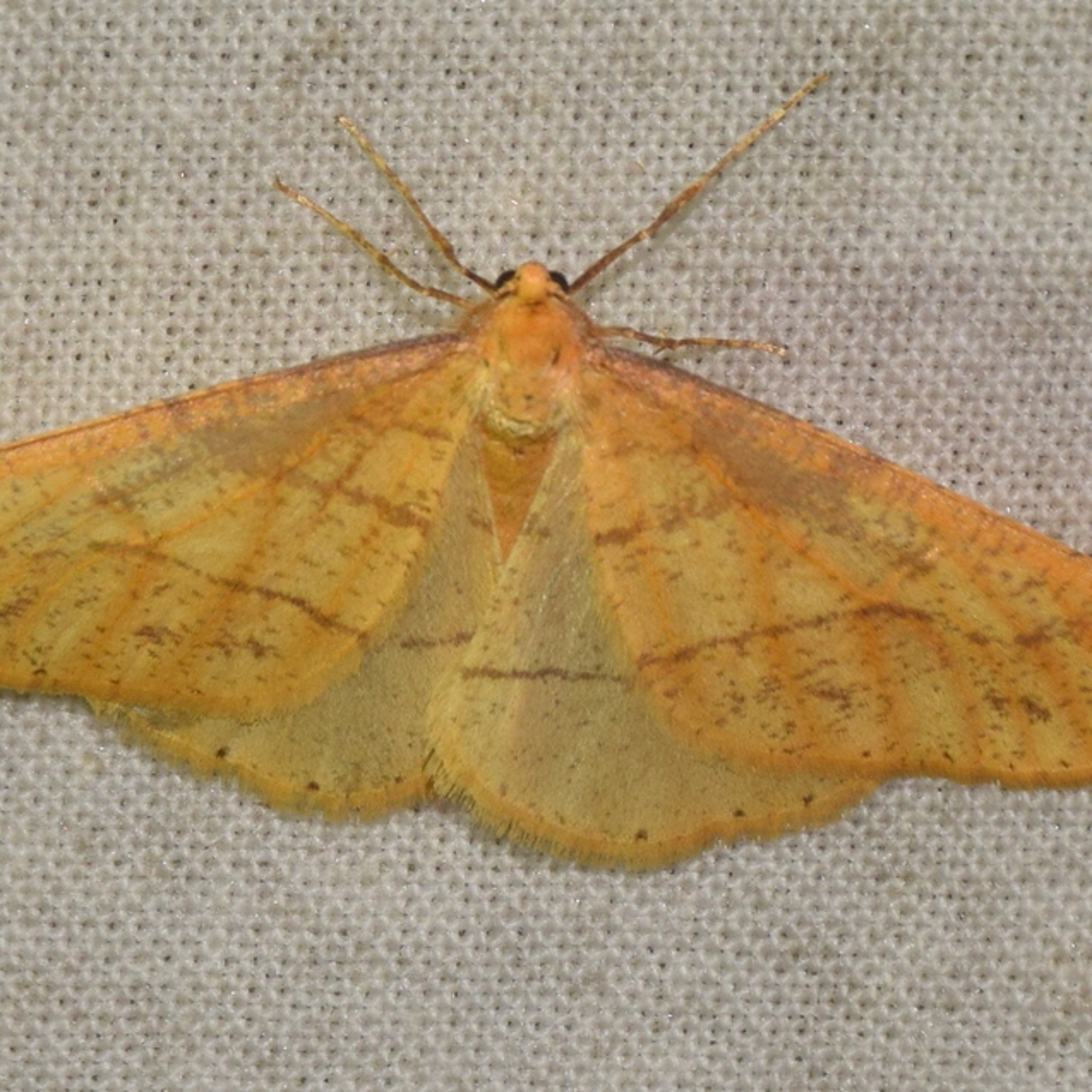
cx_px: 485
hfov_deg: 6.5
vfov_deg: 6.5
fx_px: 9601
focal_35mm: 269
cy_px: 545
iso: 400
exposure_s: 1/160
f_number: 10
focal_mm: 140
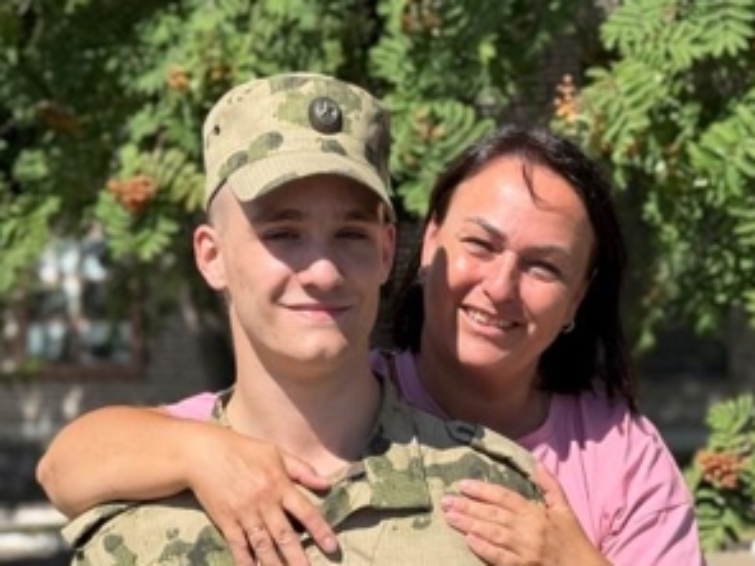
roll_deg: +0.5
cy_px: 495
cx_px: 453
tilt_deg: -2.4
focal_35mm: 108
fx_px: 2356
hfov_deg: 18.2
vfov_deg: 13.6
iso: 80
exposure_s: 1/5208
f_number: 1.78
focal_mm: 6.76
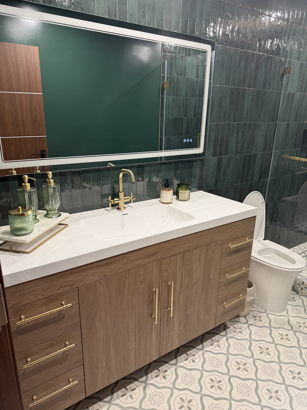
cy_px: 205
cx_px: 154
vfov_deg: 71.6
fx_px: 284
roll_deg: -1.4
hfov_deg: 56.8
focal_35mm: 24
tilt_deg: -18.5
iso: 250
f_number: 1.78
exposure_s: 1/60
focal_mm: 6.76
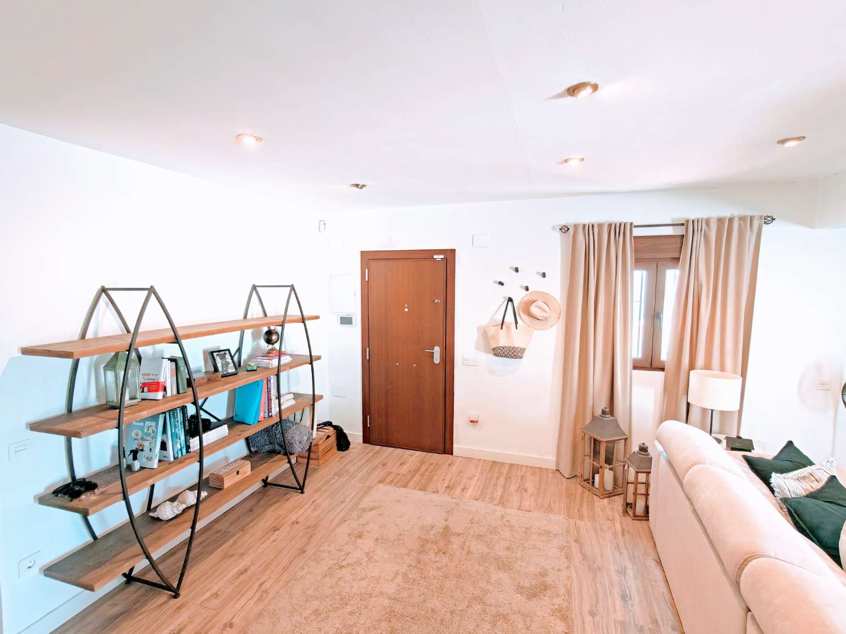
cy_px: 317
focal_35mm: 16
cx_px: 423
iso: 320
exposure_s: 1/100
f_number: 2
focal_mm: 2.31
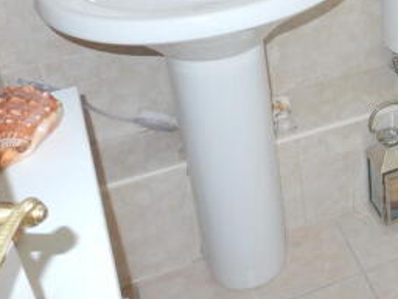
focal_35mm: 57
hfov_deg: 30.7
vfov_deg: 24.6
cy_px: 5
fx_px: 655
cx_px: 422
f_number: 3.7
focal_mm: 4.5
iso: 200
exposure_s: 1/30
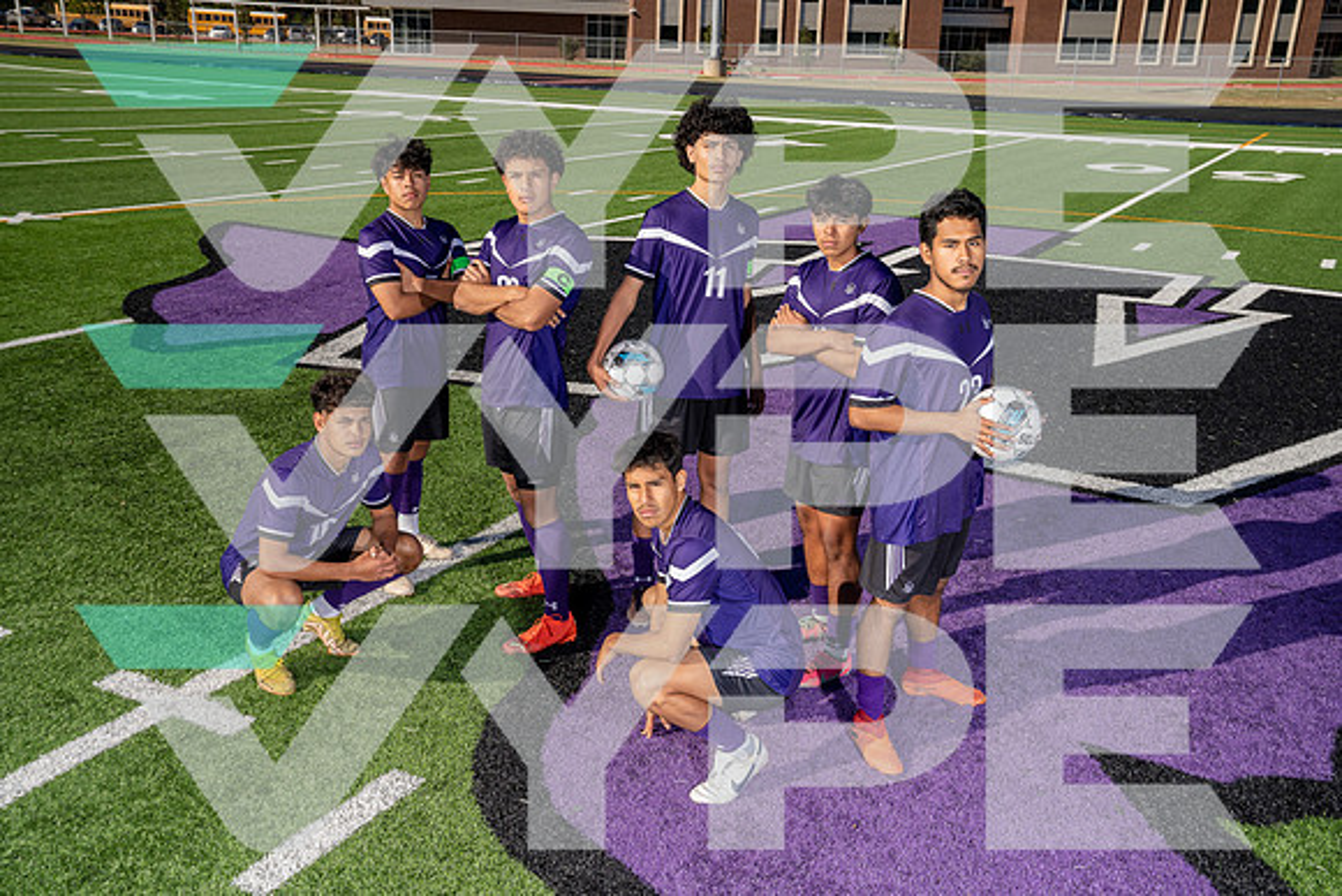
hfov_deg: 55.8
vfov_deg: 38.9
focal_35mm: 34
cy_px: 448
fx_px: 1268
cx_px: 671
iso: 100
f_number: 8
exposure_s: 1/250
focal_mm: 34
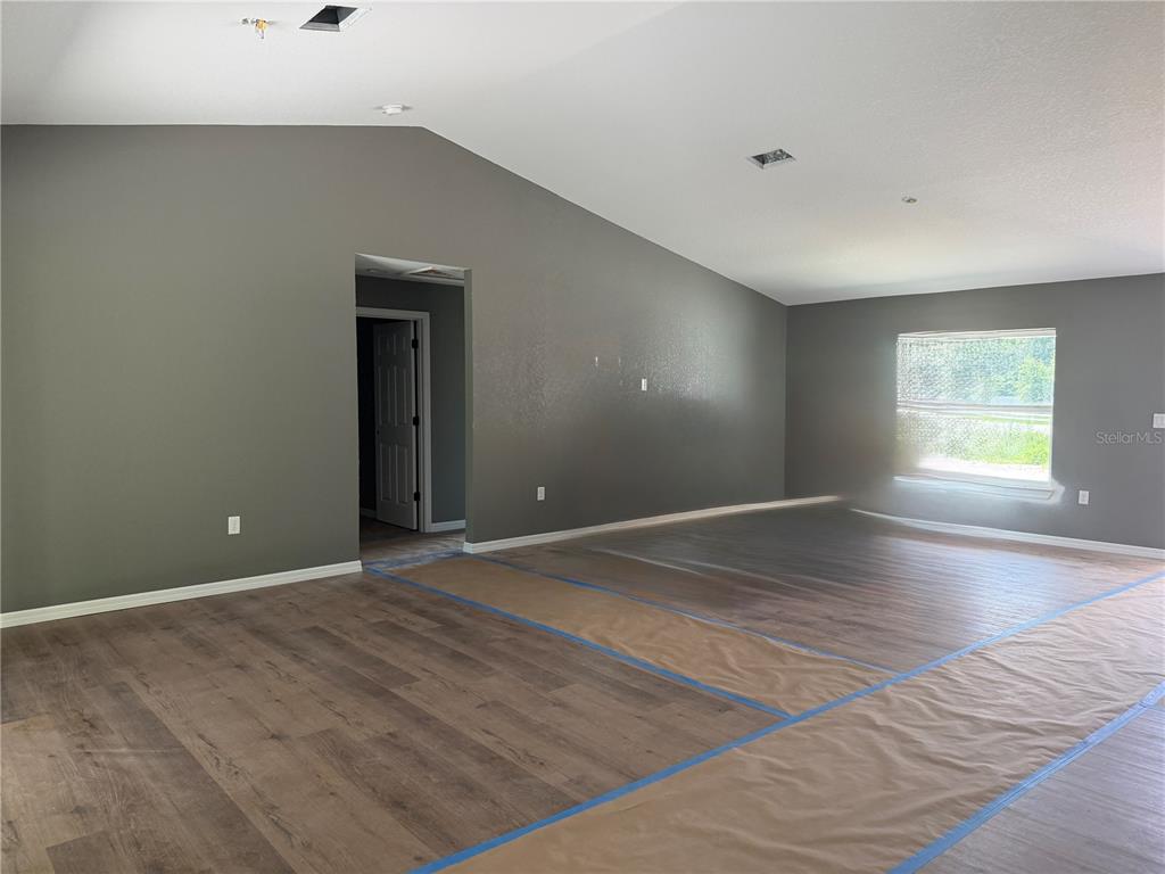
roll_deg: +0.1
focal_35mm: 24
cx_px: 582
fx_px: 808
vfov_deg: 56.8
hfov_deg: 71.6
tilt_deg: -3.4
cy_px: 437
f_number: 1.78
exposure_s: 1/219
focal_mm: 6.76
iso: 200
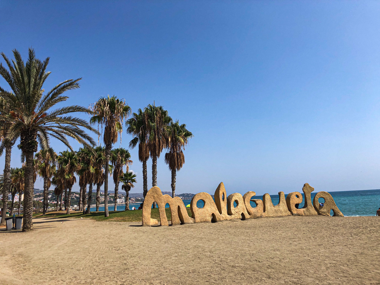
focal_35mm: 28
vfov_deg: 49.7
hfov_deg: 63.4
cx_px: 190
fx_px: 307
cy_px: 142
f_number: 1.8
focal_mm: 4
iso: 25
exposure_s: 1/3000
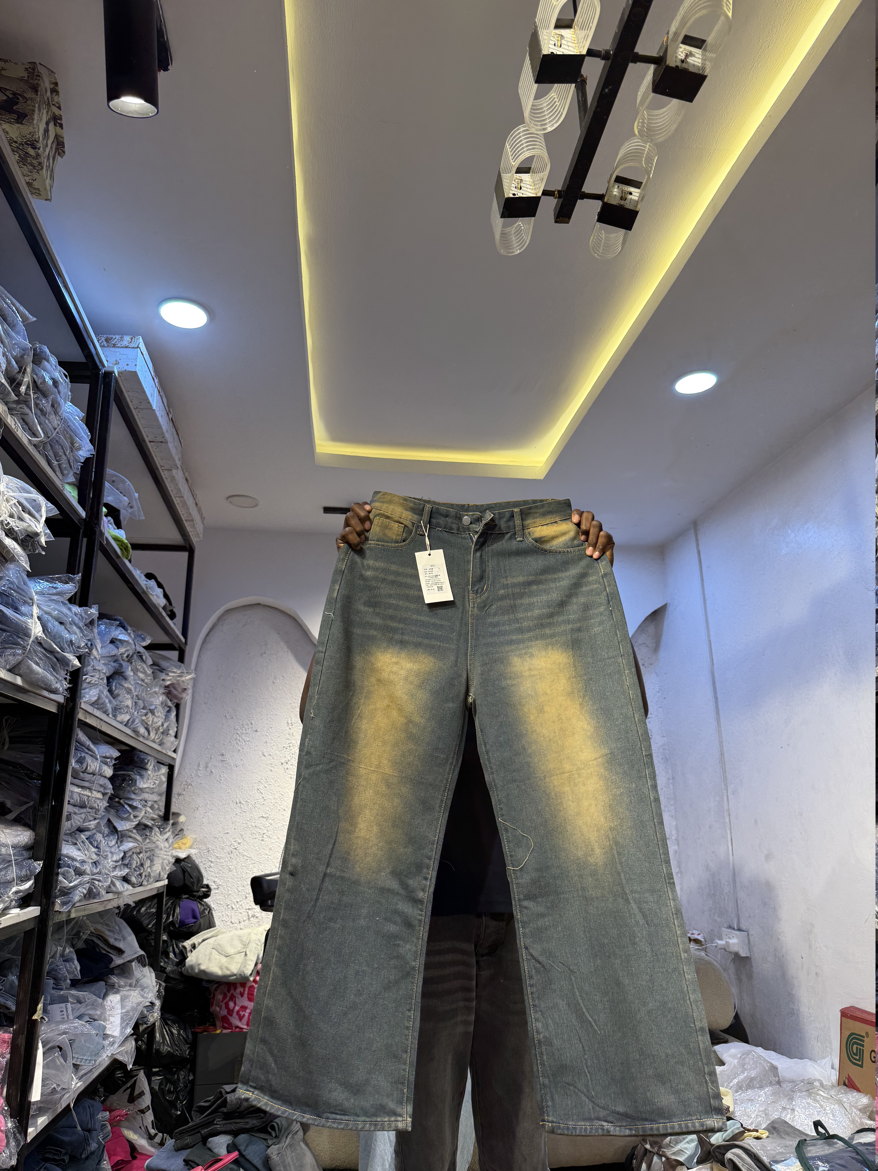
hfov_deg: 56.8
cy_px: 586
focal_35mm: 24
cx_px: 439
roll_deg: -0.1
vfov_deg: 71.6
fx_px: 812
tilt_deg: +16.2
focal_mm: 6.76
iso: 64
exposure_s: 1/100
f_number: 1.78
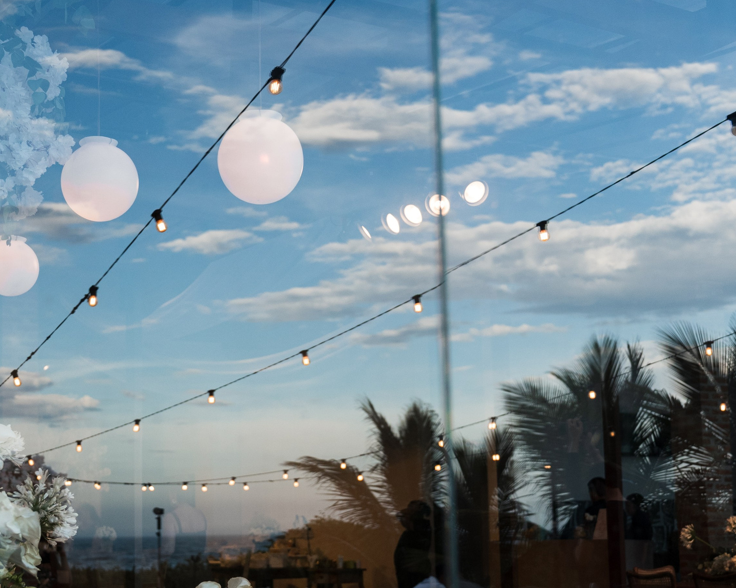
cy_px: 417
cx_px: 251
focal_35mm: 60
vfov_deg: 25.2
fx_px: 1307
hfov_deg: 31.2
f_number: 3.2
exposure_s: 1/800
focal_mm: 32
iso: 800
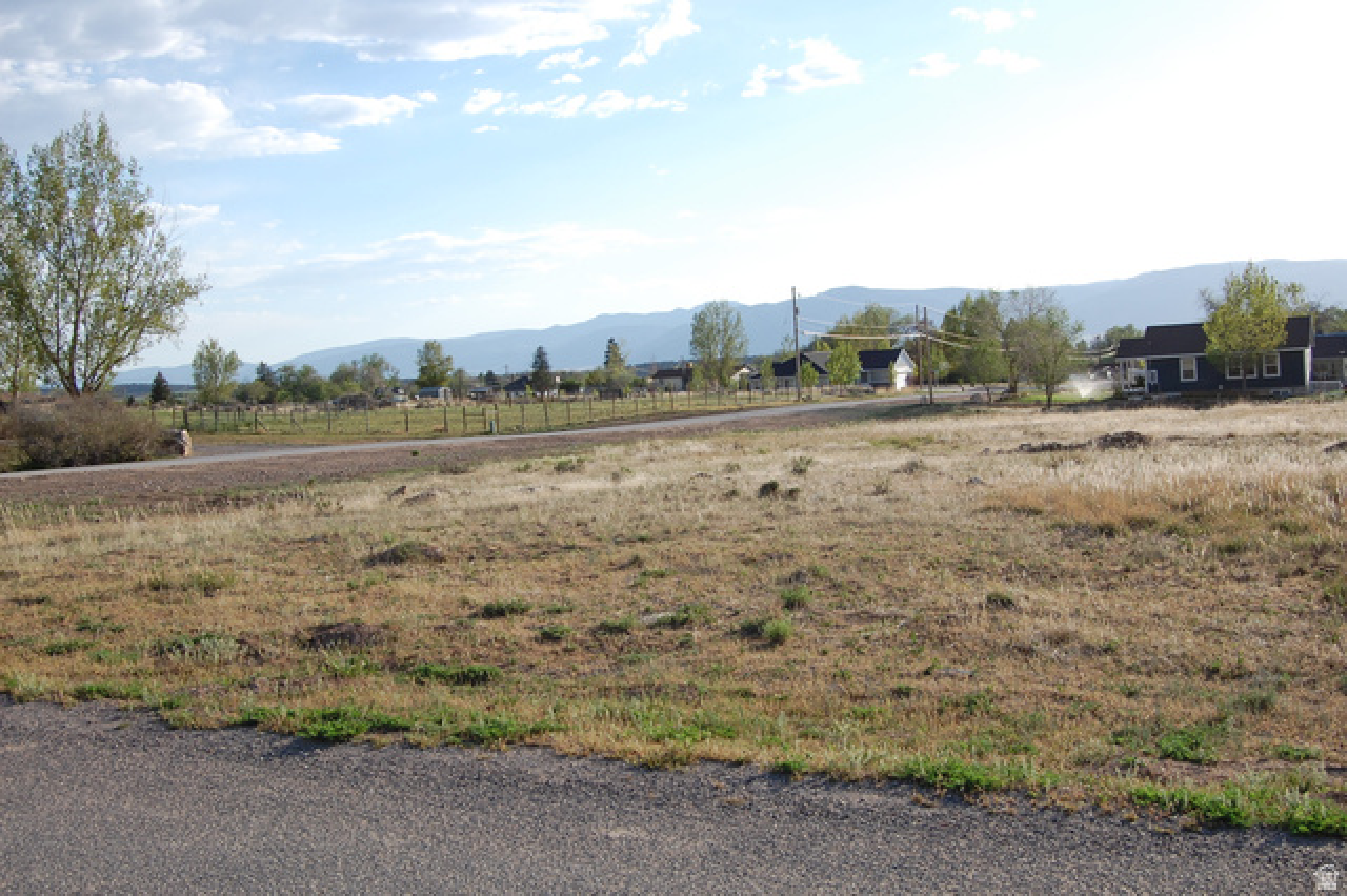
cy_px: 448
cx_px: 674
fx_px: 1458
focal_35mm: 39
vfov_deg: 34.2
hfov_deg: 49.6
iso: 200
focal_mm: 26
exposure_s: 1/250
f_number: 10
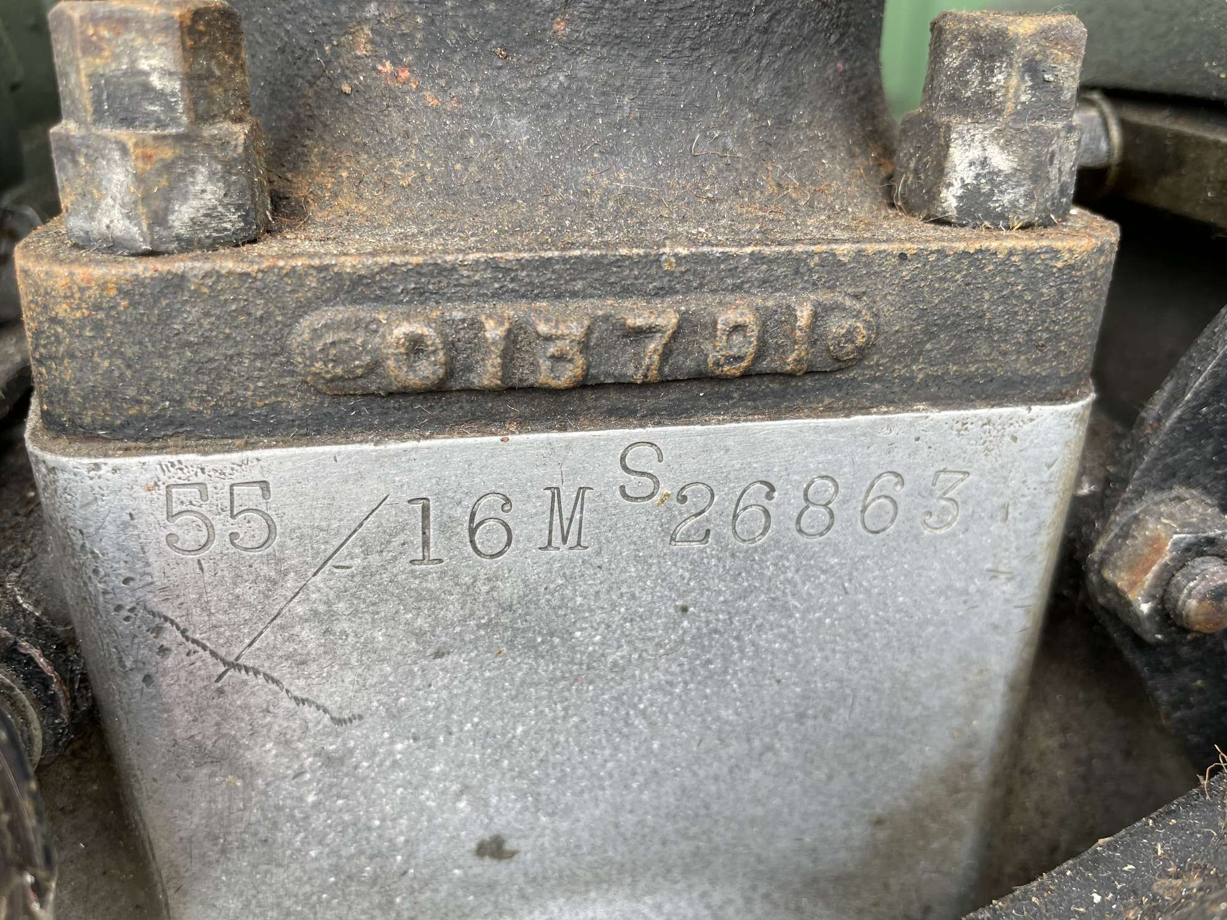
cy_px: 460
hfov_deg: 67.3
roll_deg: +1.9
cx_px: 614
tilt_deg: -27.3
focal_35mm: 26
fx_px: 922
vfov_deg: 53.1
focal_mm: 4.2
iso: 32
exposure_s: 1/121
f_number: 1.6
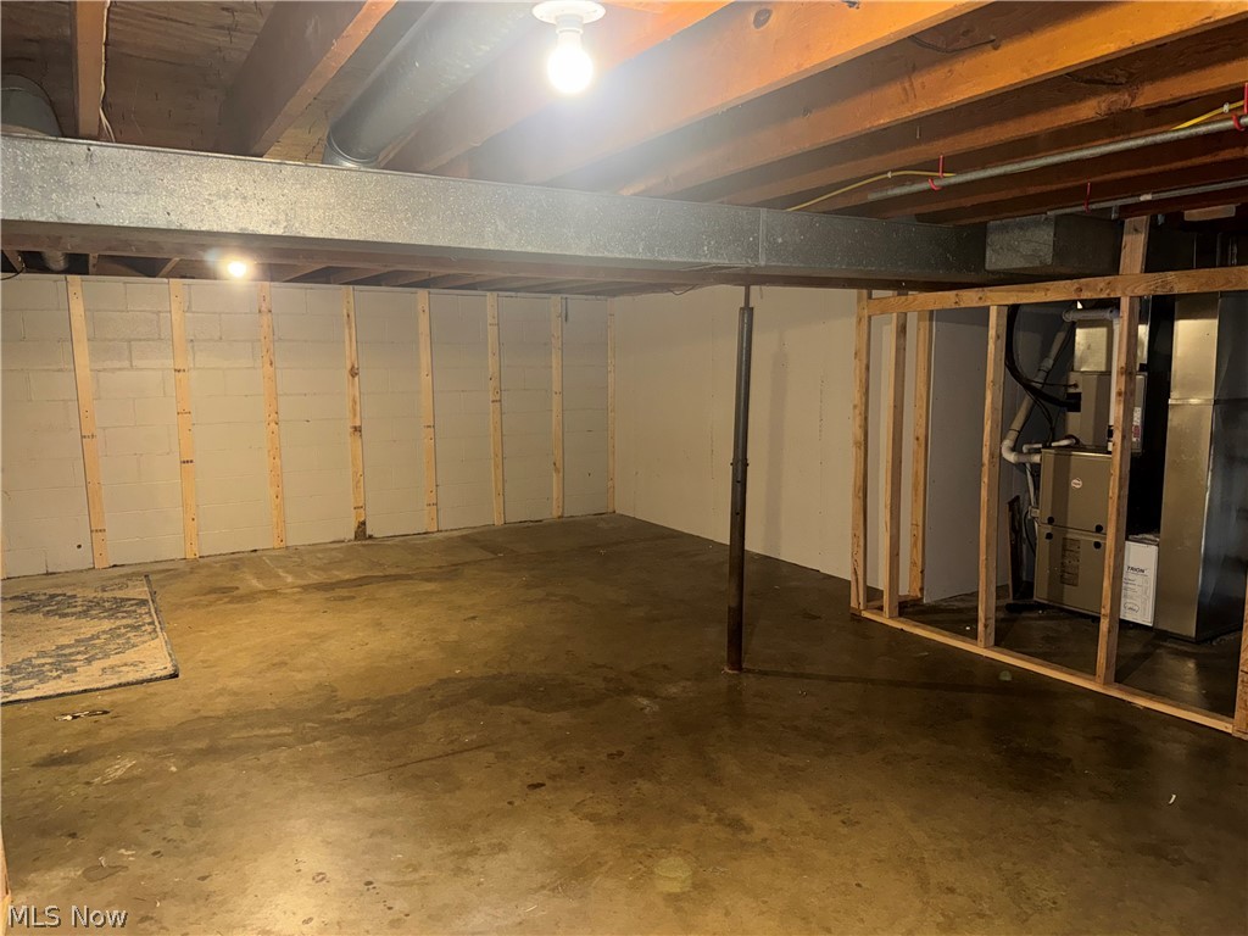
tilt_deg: -8.0
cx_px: 624
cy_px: 468
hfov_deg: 71.6
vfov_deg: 56.8
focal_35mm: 24
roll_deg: +0.8
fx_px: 865
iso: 200
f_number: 1.78
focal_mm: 6.76
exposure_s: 1/16
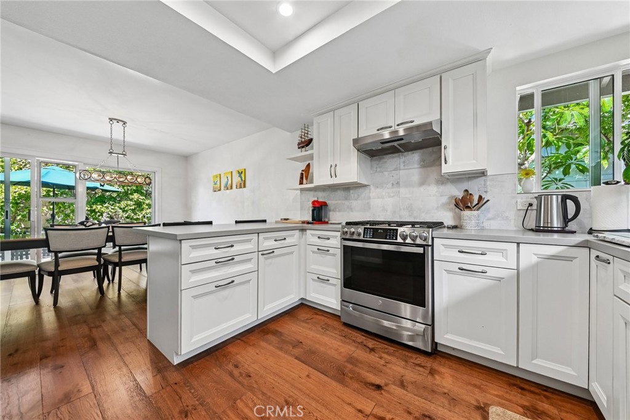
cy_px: 210
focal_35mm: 12
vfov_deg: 90.0
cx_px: 315
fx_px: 210
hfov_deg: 112.6
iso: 250
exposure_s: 1/5
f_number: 8
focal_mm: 12
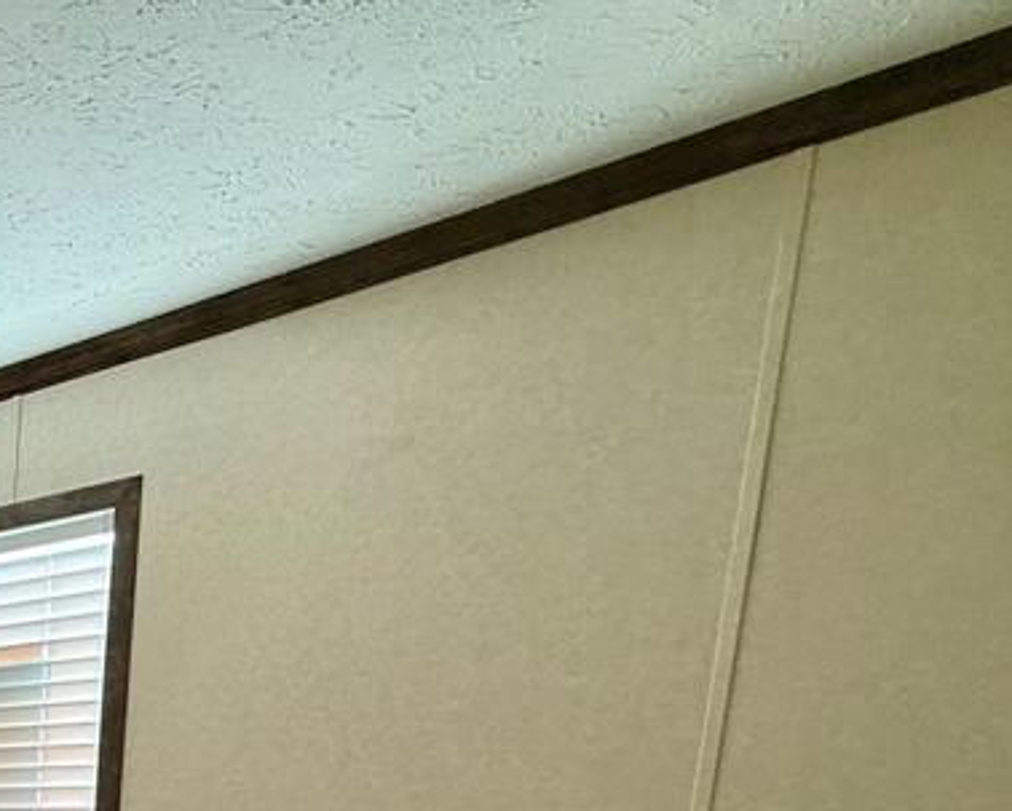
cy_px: 1004
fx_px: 1109
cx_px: -335
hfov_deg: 33.7
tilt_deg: -9.1
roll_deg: +0.4
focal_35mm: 37
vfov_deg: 32.3
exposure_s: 1/120
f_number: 2.2
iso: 80
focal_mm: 2.22
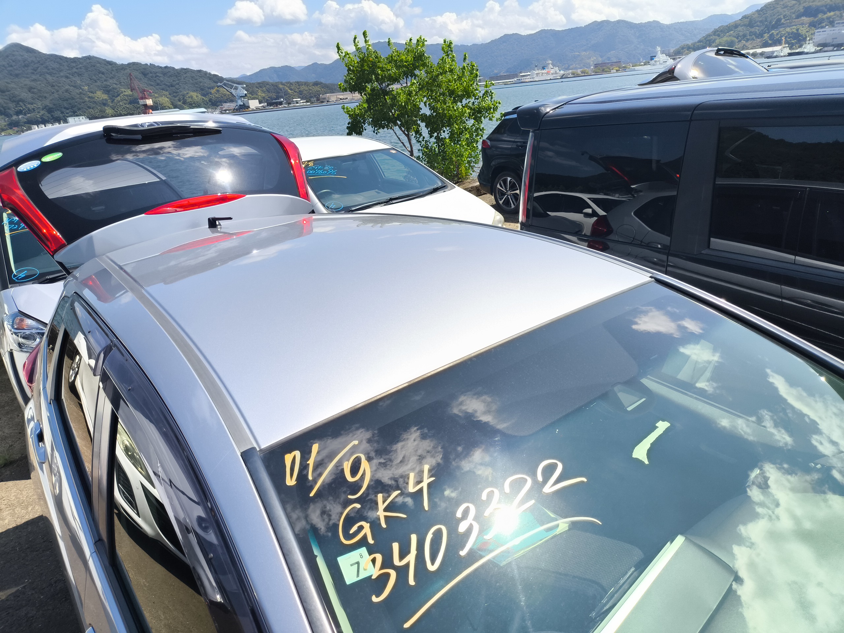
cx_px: 422
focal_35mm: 25
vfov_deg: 54.9
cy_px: 316
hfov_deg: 69.4
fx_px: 610
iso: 50
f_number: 1.7
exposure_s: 1/983
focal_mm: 4.71
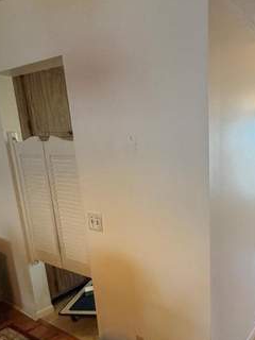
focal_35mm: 28
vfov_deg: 62.3
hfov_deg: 46.6
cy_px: 218
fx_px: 275
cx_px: 211
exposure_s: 1/60
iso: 250
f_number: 2.2
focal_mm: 2.22
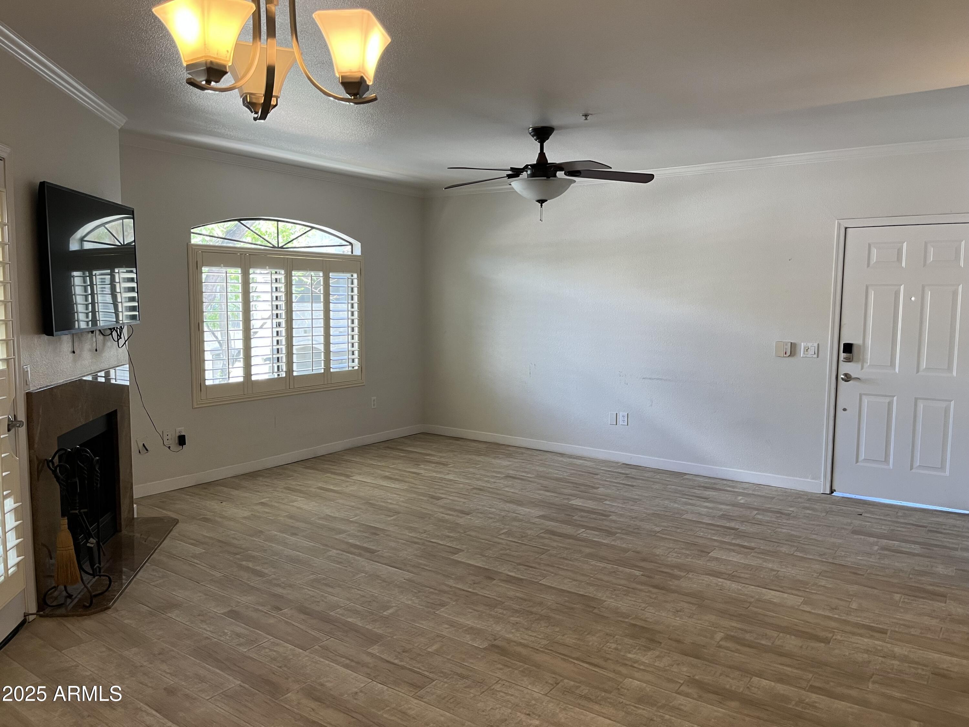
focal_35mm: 26
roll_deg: -0.1
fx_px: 728
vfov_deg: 53.1
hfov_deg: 67.3
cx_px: 484
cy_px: 364
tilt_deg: -6.1
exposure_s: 1/60
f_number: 1.6
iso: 100
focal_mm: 5.1
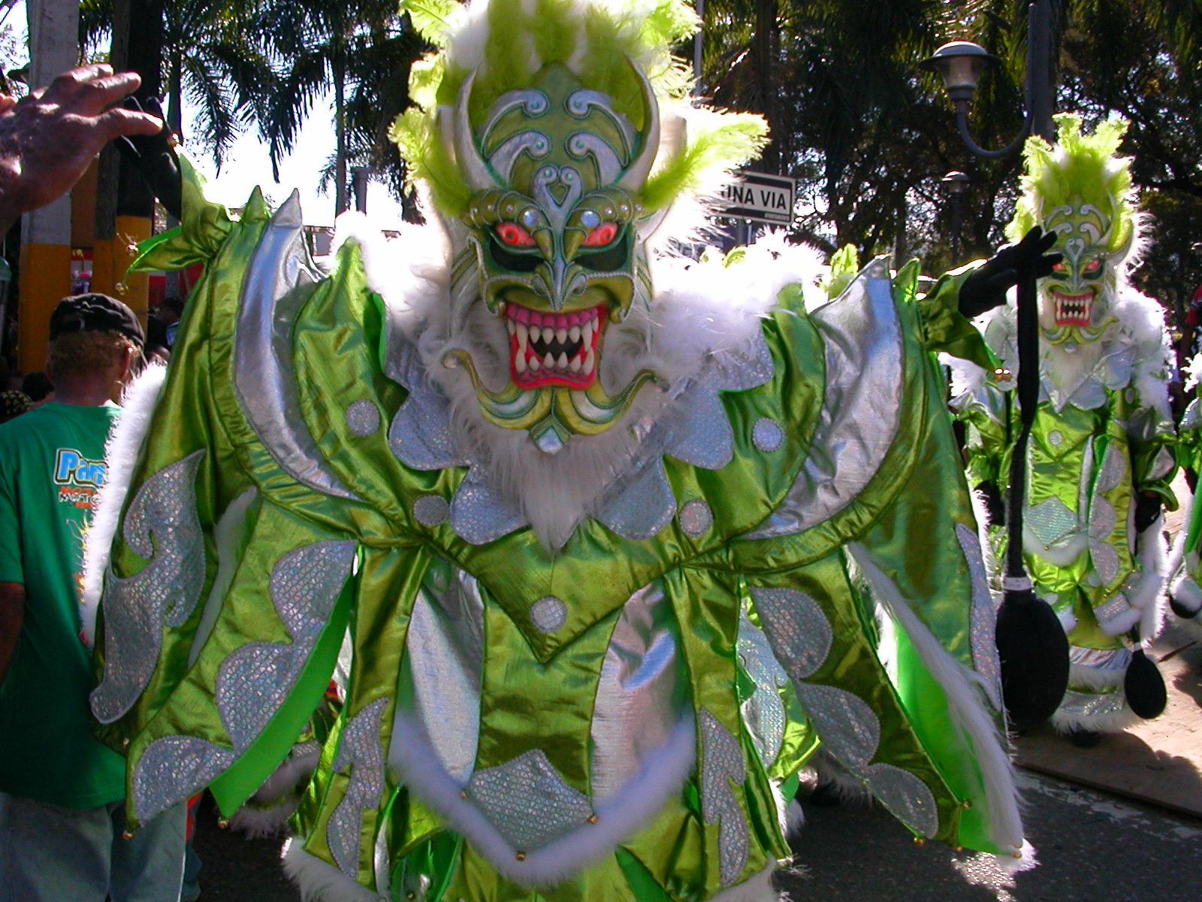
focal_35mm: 37
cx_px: 601
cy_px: 451
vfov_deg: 38.7
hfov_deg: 50.1
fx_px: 1285
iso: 100
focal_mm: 5.6
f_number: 4.5
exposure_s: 1/371
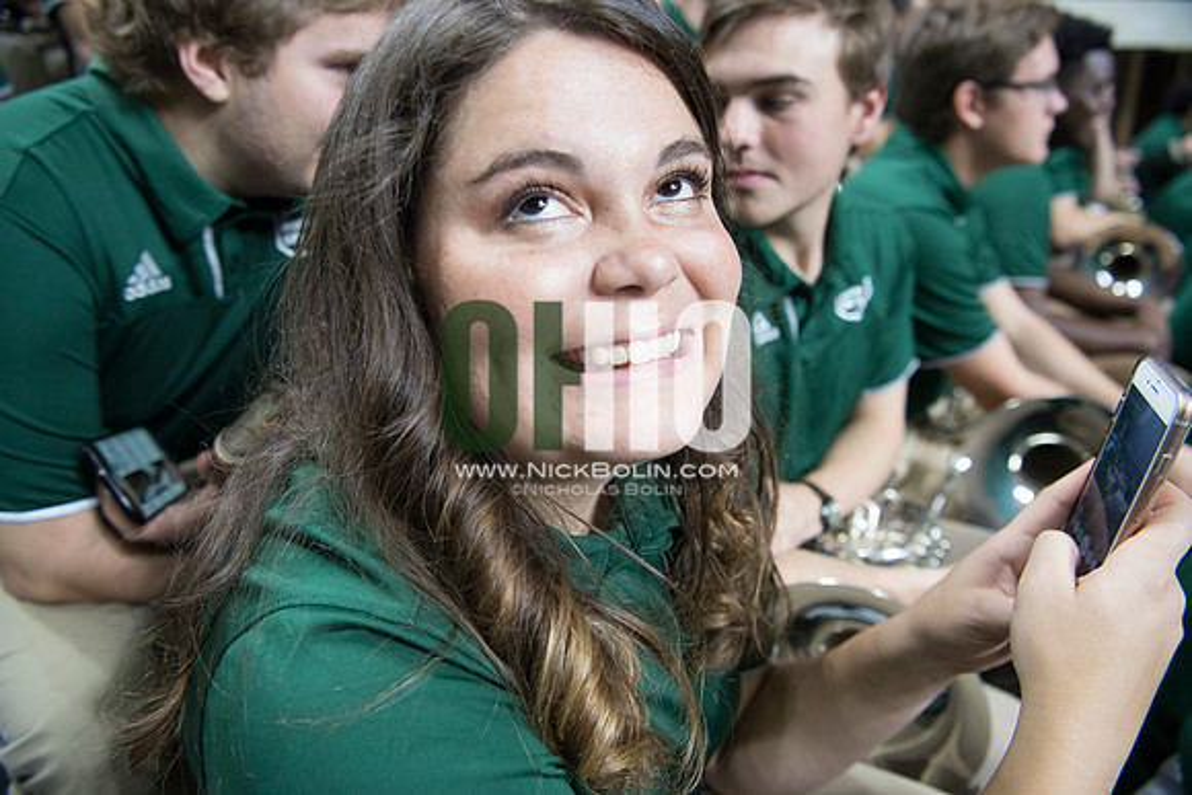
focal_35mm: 24
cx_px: 596
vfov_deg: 53.2
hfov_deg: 73.7
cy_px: 398
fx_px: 795
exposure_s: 1/160
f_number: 3.5
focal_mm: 24
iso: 2000
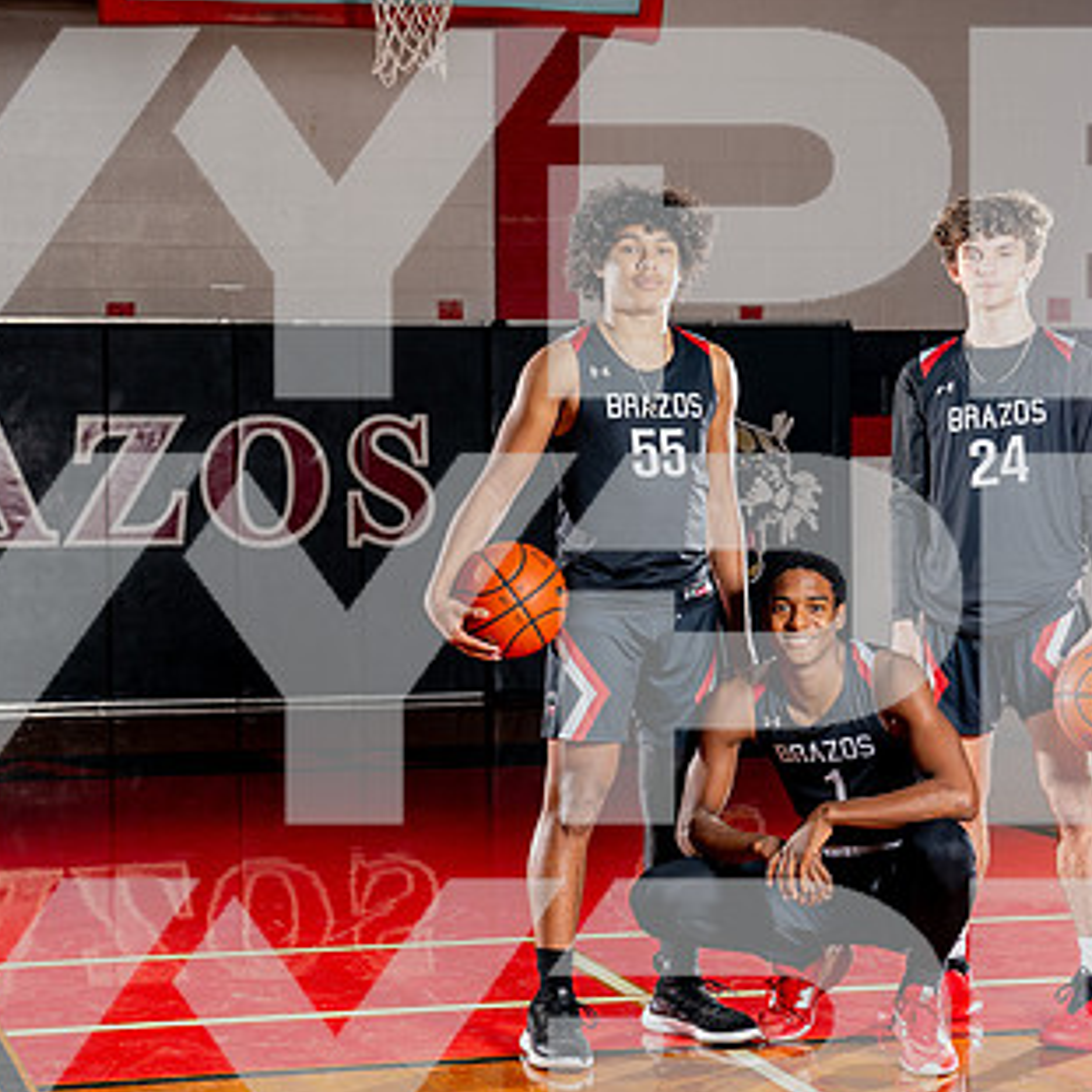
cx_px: 492
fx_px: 3284
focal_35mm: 92
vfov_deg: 18.9
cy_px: 641
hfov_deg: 18.9
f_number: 5.6
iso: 100
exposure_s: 1/250
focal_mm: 58
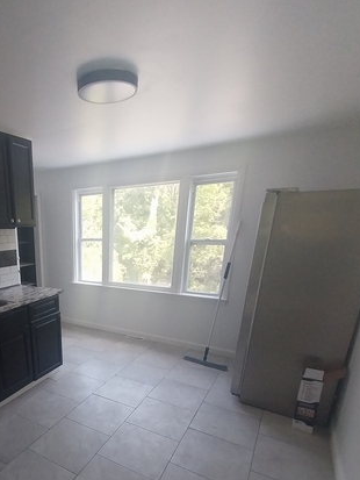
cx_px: 80
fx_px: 291
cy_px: 320
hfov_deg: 59.3
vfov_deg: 76.5
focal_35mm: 21
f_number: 2.2
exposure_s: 1/121
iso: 127
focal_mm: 1.13
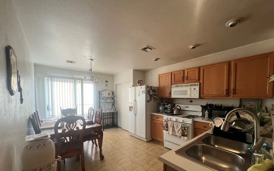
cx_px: 139
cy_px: 101
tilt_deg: -3.4
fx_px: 105
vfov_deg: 77.9
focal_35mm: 14
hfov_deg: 105.3
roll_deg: -0.8
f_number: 1.8
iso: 160
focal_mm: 1.57
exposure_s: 1/120
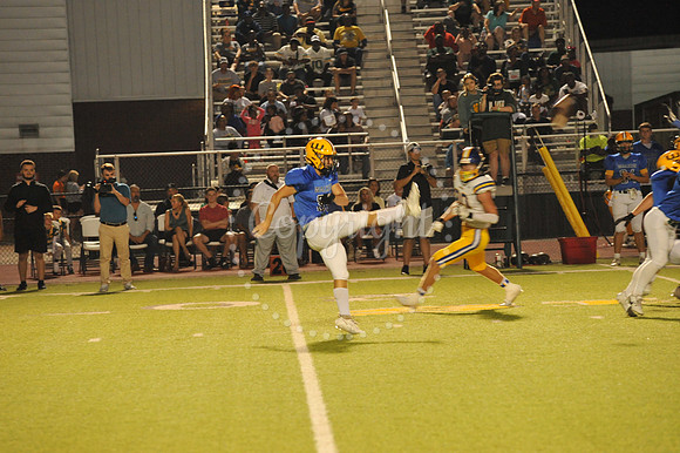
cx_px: 340
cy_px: 226
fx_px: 3775
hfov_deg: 10.3
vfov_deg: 6.9
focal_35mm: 200
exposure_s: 1/200
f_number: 5.6
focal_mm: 200
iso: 5000
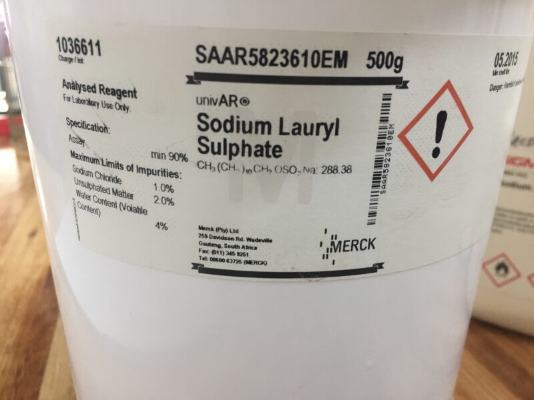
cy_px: 200
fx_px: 447
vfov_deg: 48.2
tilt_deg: -17.8
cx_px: 267
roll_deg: -0.4
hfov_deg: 61.7
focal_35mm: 29
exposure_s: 1/33
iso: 160
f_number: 2.2
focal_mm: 4.15
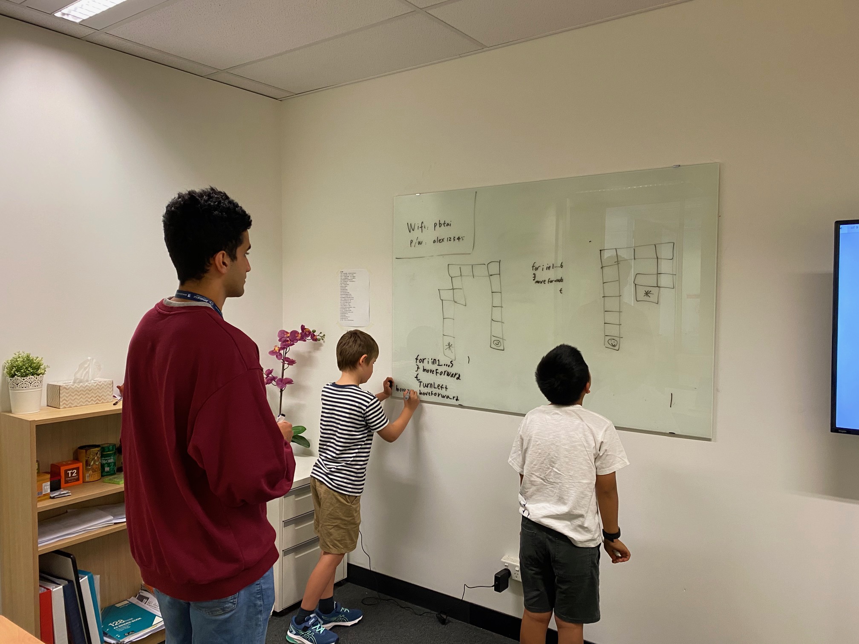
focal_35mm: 26
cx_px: 430
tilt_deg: -2.4
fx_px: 645
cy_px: 322
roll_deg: -0.1
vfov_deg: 53.1
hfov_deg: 67.3
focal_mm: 4.25
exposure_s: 1/50
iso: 125
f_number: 1.8
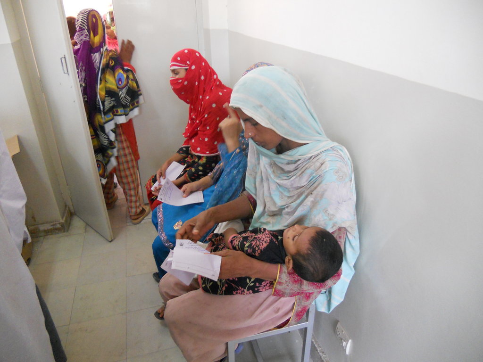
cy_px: 181
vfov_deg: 51.4
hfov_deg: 65.3
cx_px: 242
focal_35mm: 27
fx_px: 377
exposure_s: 1/40
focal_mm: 4.9
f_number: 3.2
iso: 400
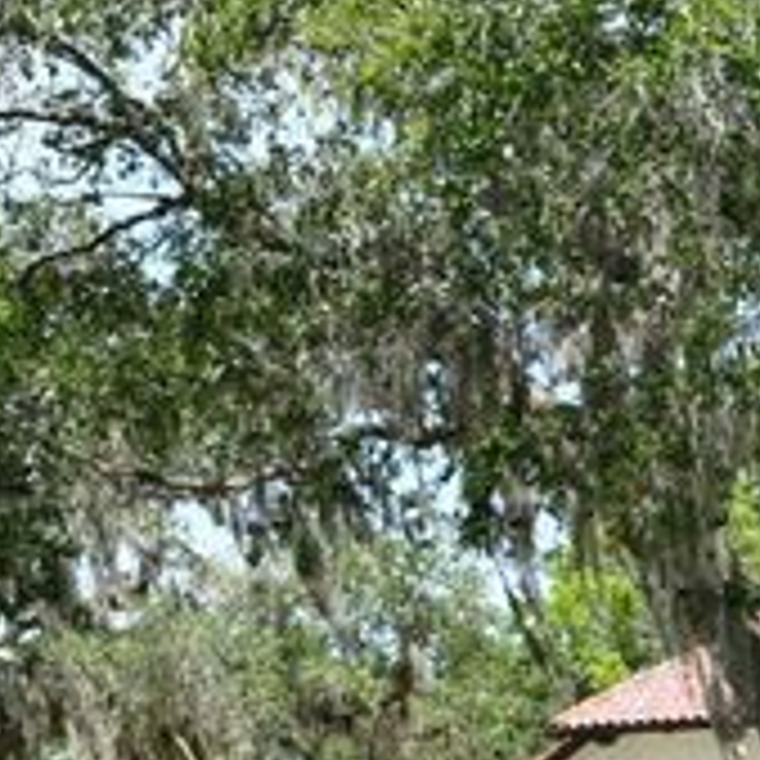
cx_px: 1367
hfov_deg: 10.1
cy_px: 863
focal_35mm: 164
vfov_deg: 10.5
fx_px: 4074
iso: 180
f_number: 8
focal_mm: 34
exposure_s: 1/250
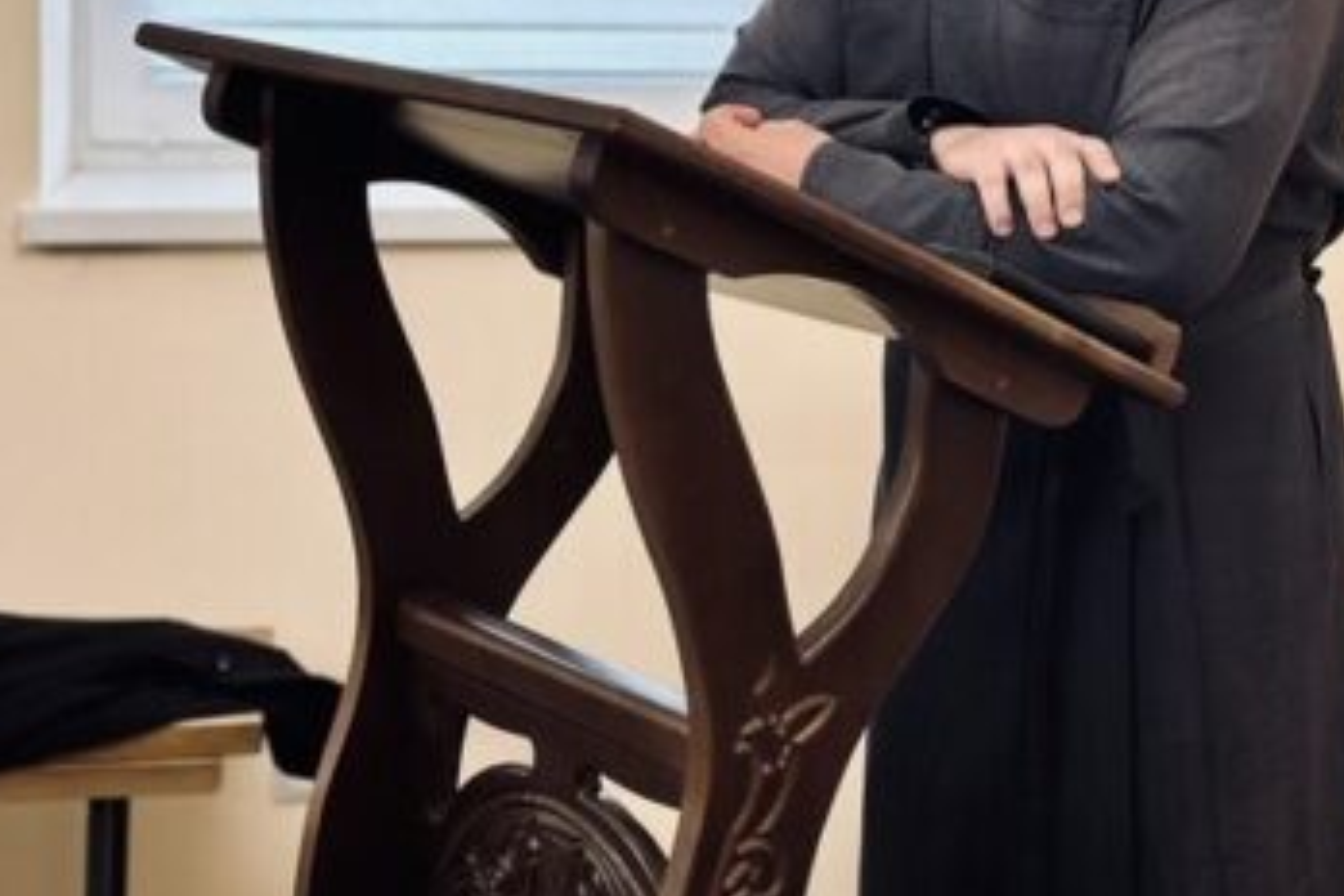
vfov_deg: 15.7
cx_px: 877
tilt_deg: -5.8
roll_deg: -1.6
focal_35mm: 86
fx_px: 3210
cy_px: 46
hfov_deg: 23.6
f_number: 1.78
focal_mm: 6.86
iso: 100
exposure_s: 1/100
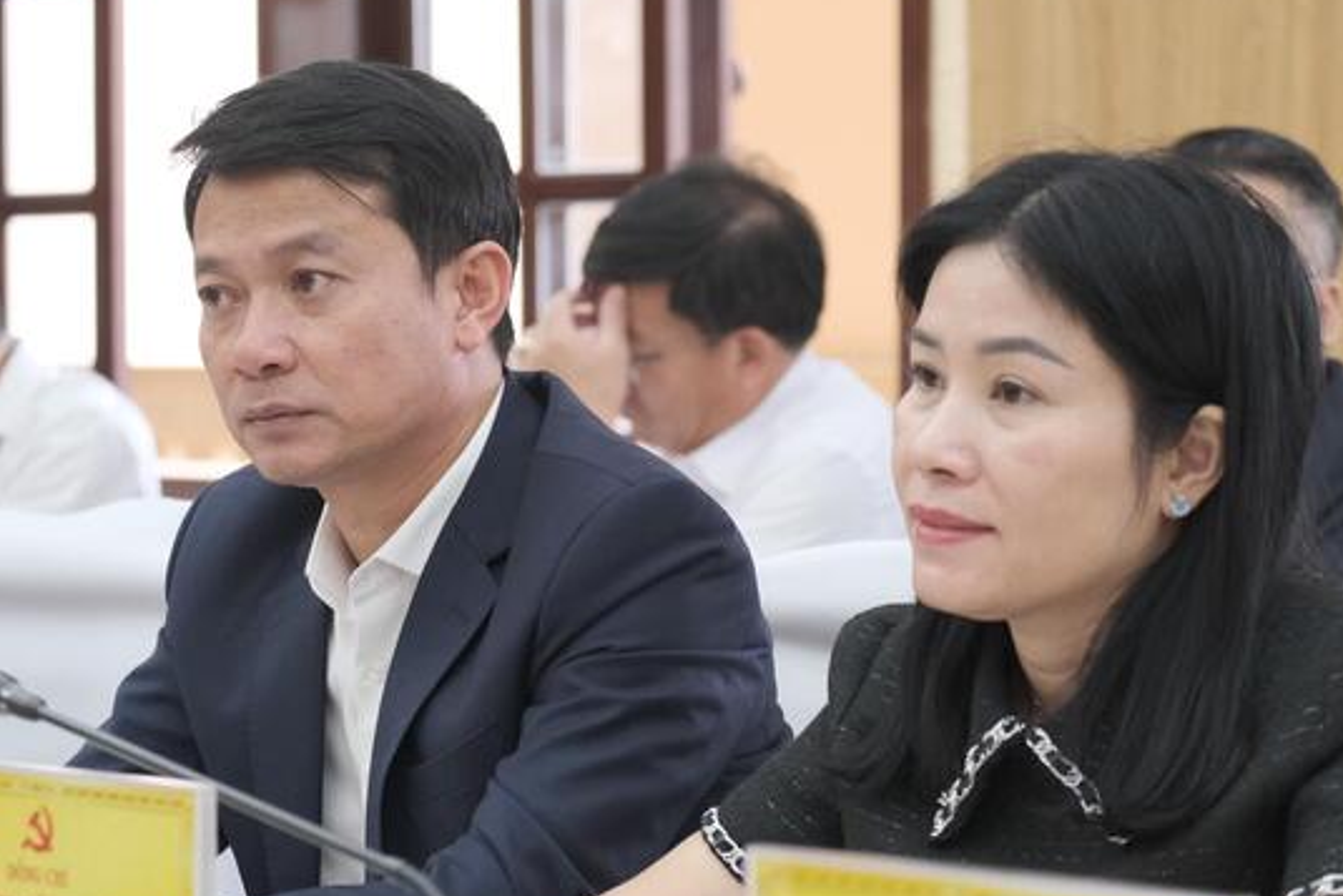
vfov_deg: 11.1
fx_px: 4627
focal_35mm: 124
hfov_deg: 16.5
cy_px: 553
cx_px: 680
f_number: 3.5
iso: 1600
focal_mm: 55
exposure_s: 1/160
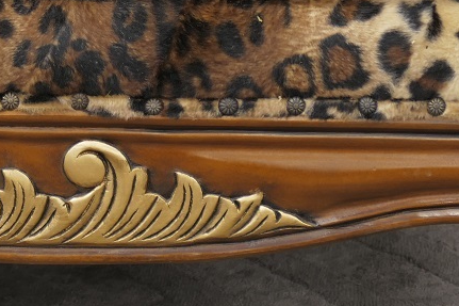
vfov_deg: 5.8
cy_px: -91
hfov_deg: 8.7
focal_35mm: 234
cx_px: -99
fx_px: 2982
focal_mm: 30.68
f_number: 3.8
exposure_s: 1/2.5
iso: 125
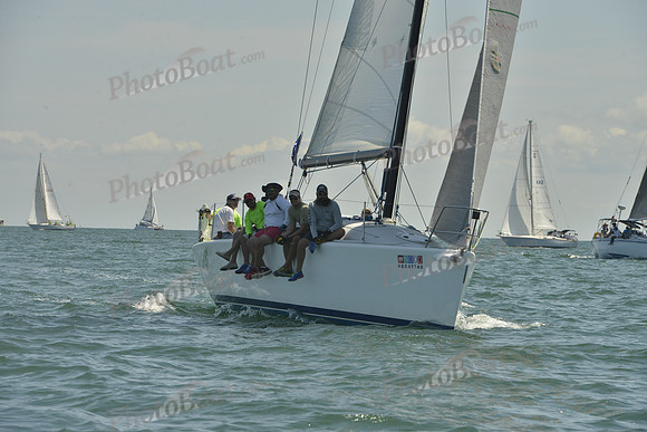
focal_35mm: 200
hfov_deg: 10.3
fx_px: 3595
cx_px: 324
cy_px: 216
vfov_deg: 6.9
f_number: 16
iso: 280
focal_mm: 200
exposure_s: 1/500
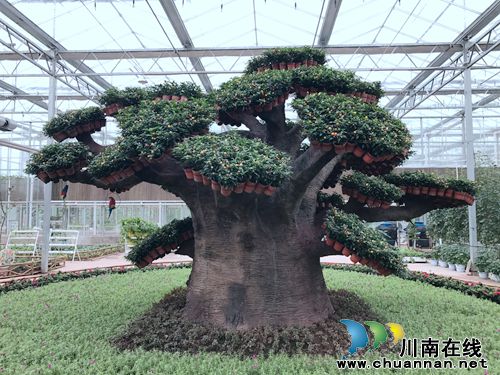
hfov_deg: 63.4
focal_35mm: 28
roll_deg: -0.3
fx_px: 404
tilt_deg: +7.0
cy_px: 188
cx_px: 250
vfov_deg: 49.7
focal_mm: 3.99
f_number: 1.8
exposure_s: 1/162
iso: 20
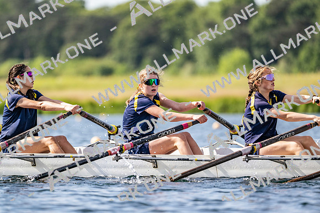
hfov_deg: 5.2
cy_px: 106
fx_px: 3556
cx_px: 160
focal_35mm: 400
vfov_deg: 3.4
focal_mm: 400
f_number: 4.5
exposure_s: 1/2500
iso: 320
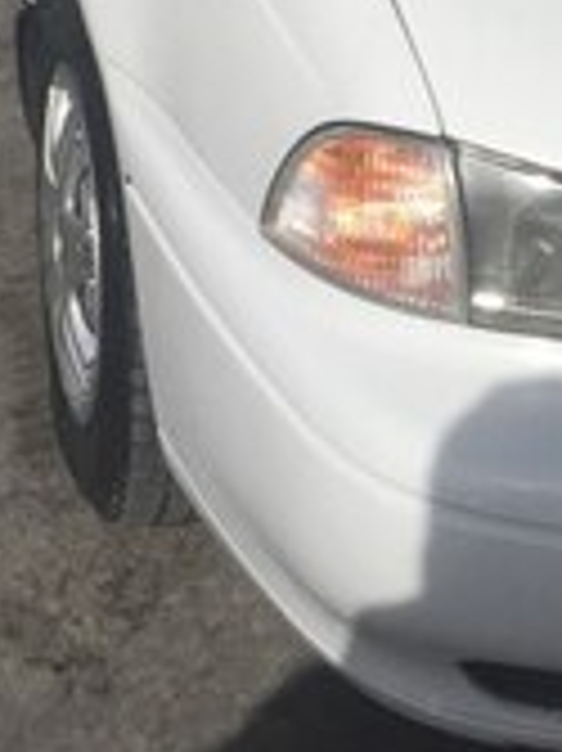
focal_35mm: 86
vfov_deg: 21.3
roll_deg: -8.7
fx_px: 1864
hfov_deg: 16.9
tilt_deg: -20.9
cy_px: -135
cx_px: 513
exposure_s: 1/4950
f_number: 2.2
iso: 32
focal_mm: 4.15
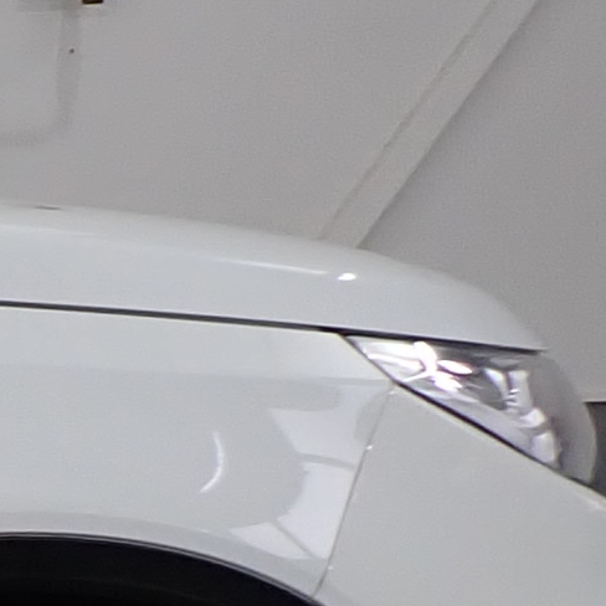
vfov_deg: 9.6
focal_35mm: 181
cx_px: -1516
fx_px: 3585
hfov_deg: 7.7
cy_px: 544
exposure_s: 1/60
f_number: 2.8
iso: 100
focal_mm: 4.5
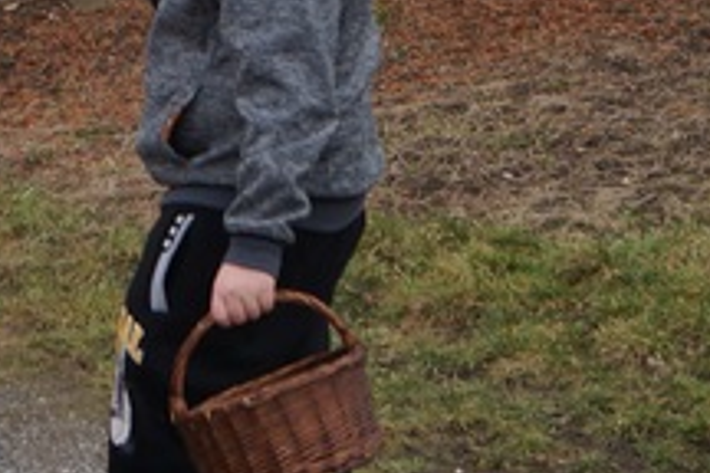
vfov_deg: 10.4
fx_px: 2465
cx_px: 10
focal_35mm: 125
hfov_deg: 16.1
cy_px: -322
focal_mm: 20
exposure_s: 1/125
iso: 100
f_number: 5.6
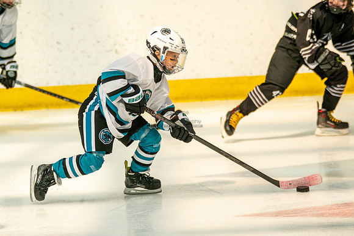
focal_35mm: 333
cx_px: 116
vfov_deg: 4.1
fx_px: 3274
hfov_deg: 6.2
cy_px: 94
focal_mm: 209
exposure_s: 1/8000
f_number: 3.2
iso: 1600
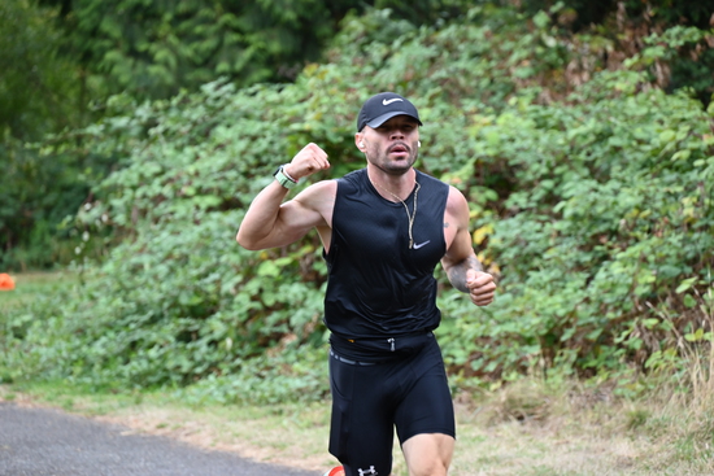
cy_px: 238
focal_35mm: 200
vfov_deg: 6.9
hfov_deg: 10.3
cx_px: 357
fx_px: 3967
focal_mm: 200
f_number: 6.3
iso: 1000
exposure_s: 1/250
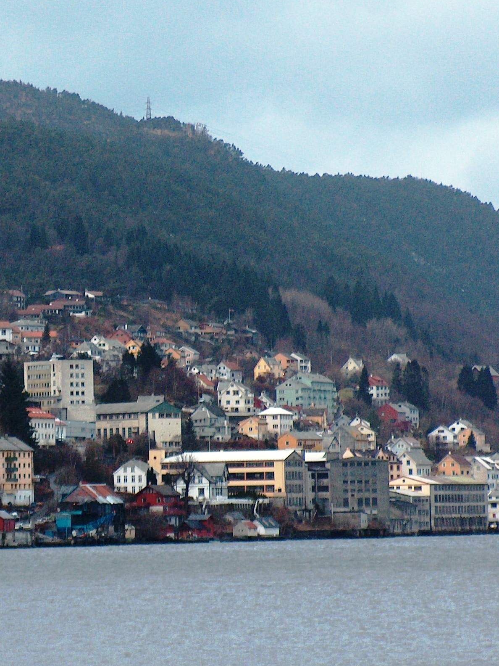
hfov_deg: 4.9
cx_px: 50
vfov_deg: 6.5
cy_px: 352
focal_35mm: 306
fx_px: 5881
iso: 200
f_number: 3
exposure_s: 1/88.5
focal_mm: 38.22
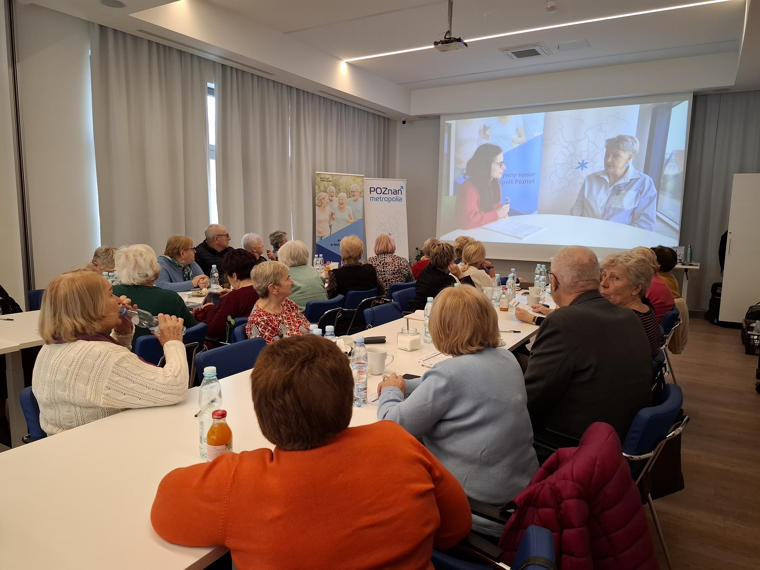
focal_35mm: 23
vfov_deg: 58.9
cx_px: 380
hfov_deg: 73.9
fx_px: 505
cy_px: 285
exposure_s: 1/60
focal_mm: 5.54
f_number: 1.8
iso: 320
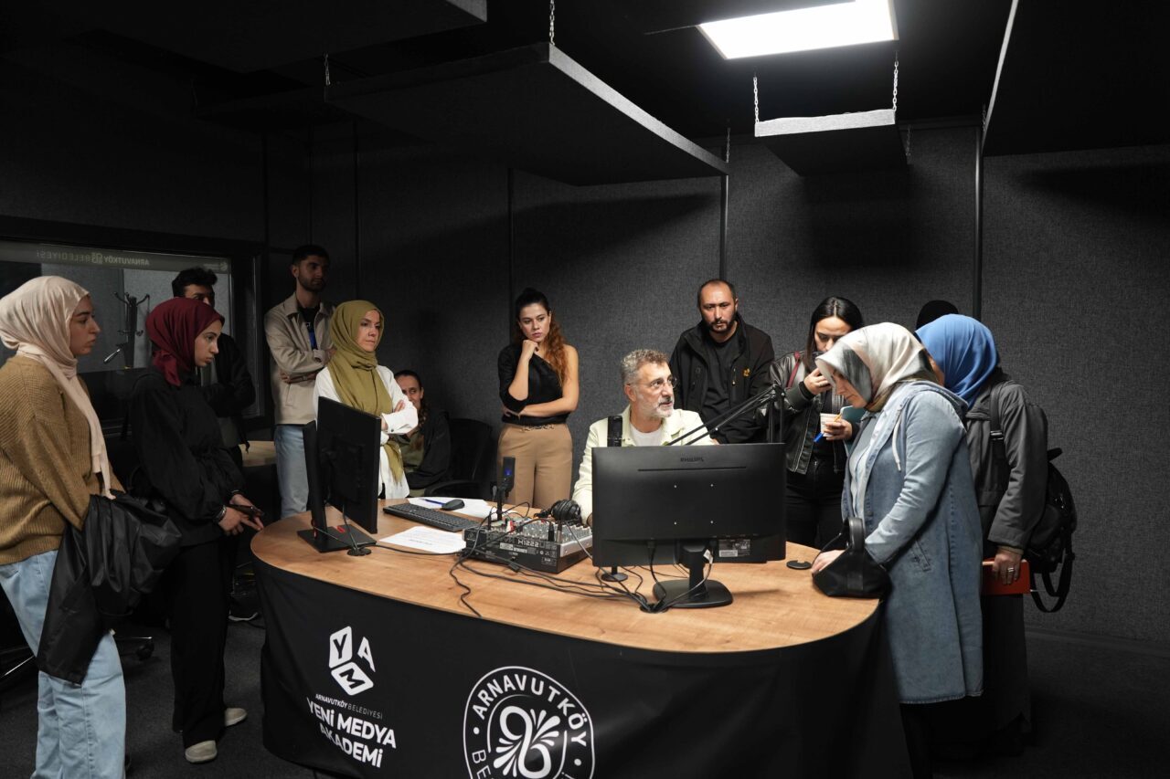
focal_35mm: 24
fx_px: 780
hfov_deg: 73.8
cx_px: 585
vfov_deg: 53.1
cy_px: 390
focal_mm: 24
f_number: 2.8
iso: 1600
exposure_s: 1/80
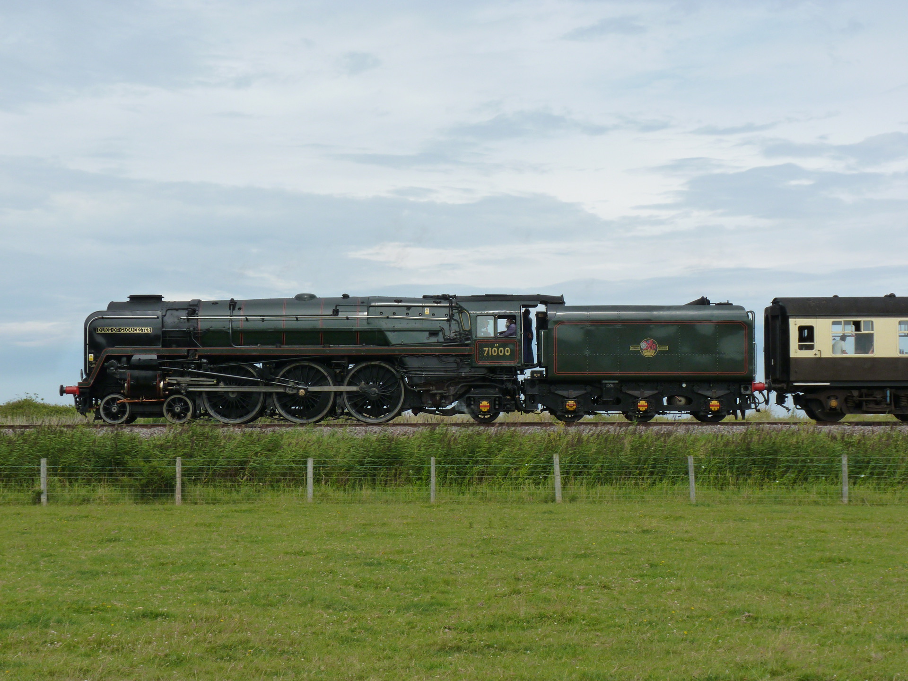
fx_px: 1836
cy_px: 340
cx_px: 454
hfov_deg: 27.8
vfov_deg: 21.0
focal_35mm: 70
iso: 125
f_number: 5.6
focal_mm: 12.4
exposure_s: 1/500
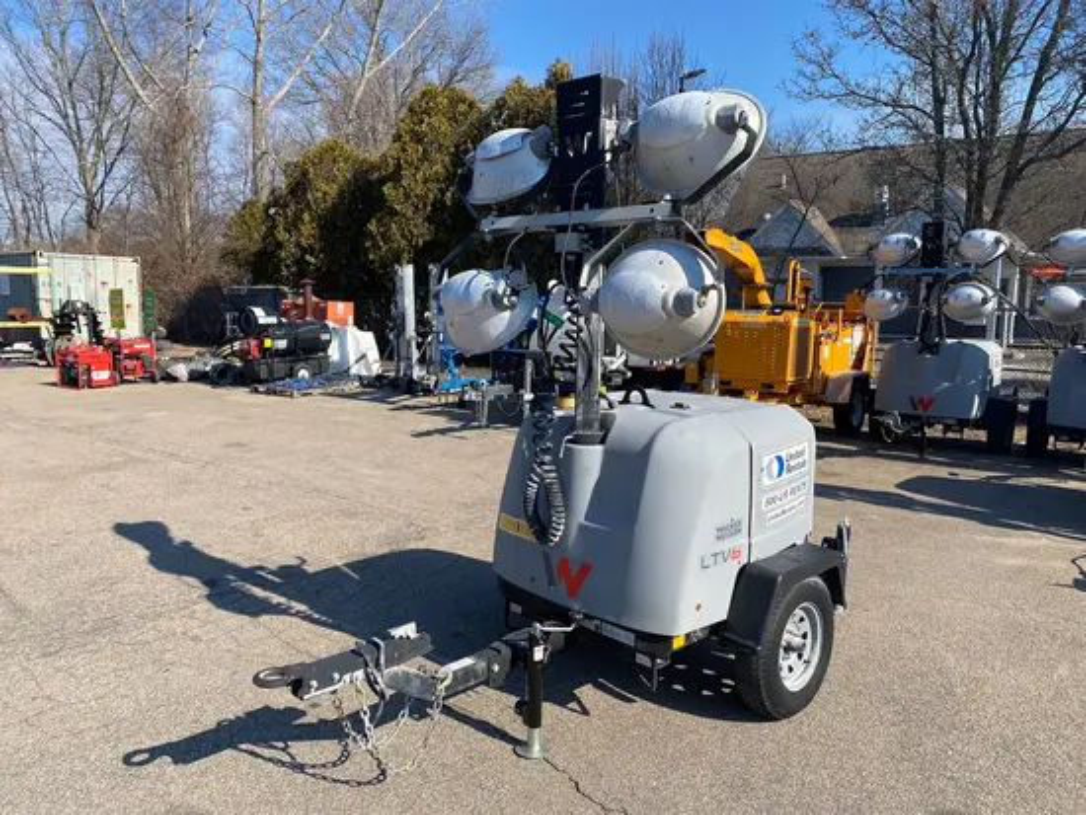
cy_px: 408
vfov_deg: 53.1
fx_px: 816
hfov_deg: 67.3
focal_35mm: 26
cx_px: 543
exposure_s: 1/2625
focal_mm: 4.25
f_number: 1.8
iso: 32
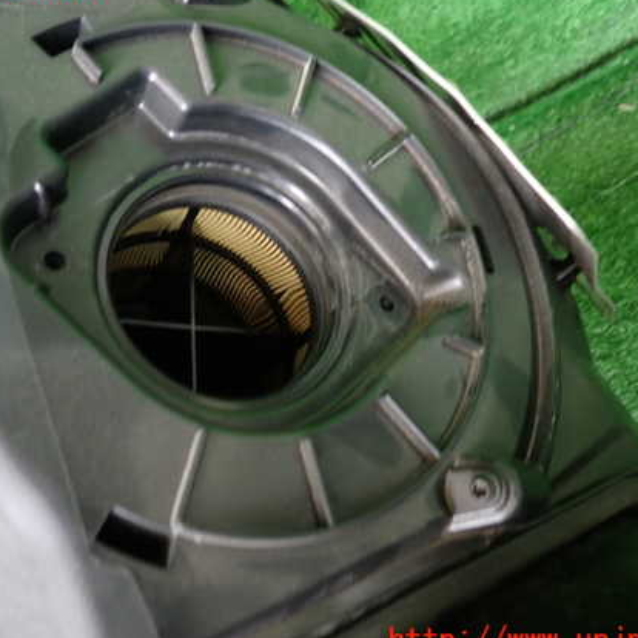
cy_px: 314
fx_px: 667
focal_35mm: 32
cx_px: 274
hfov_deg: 50.9
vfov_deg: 51.1
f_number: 2
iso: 200
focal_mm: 4.5
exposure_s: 1/40
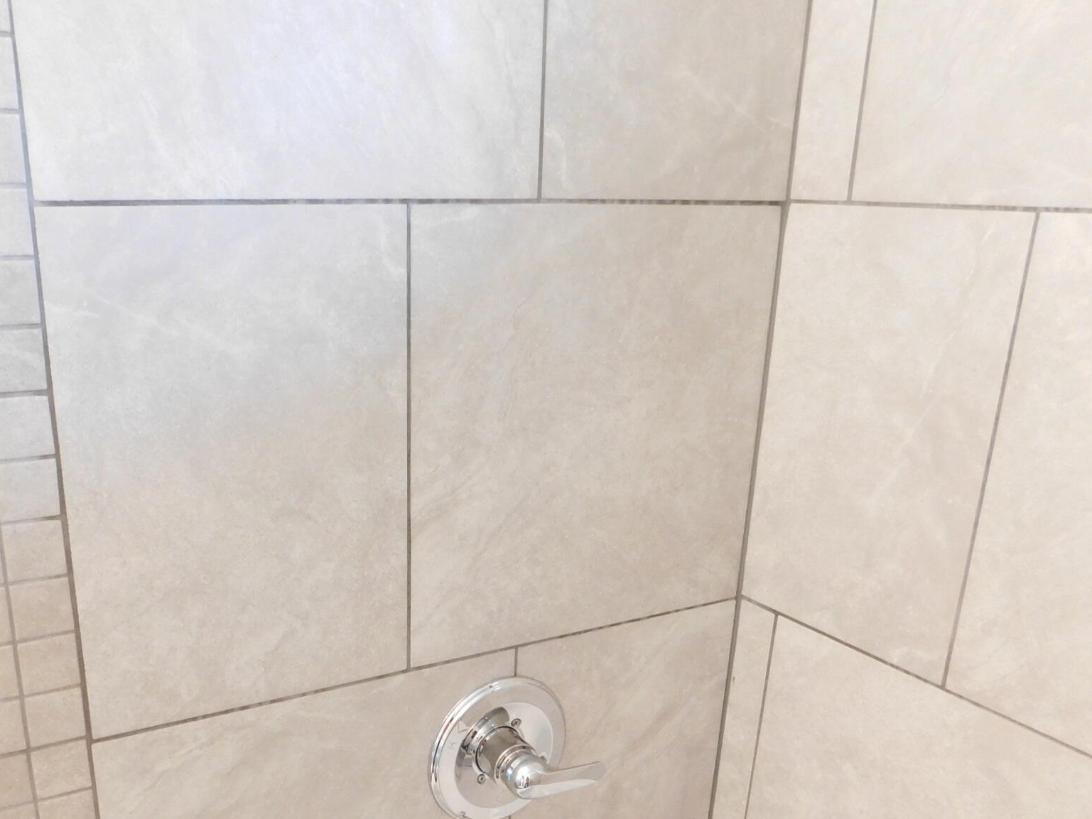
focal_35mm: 34
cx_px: 436
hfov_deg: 53.6
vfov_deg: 40.9
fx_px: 1073
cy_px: 585
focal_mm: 4
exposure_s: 1/25
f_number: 3
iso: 400
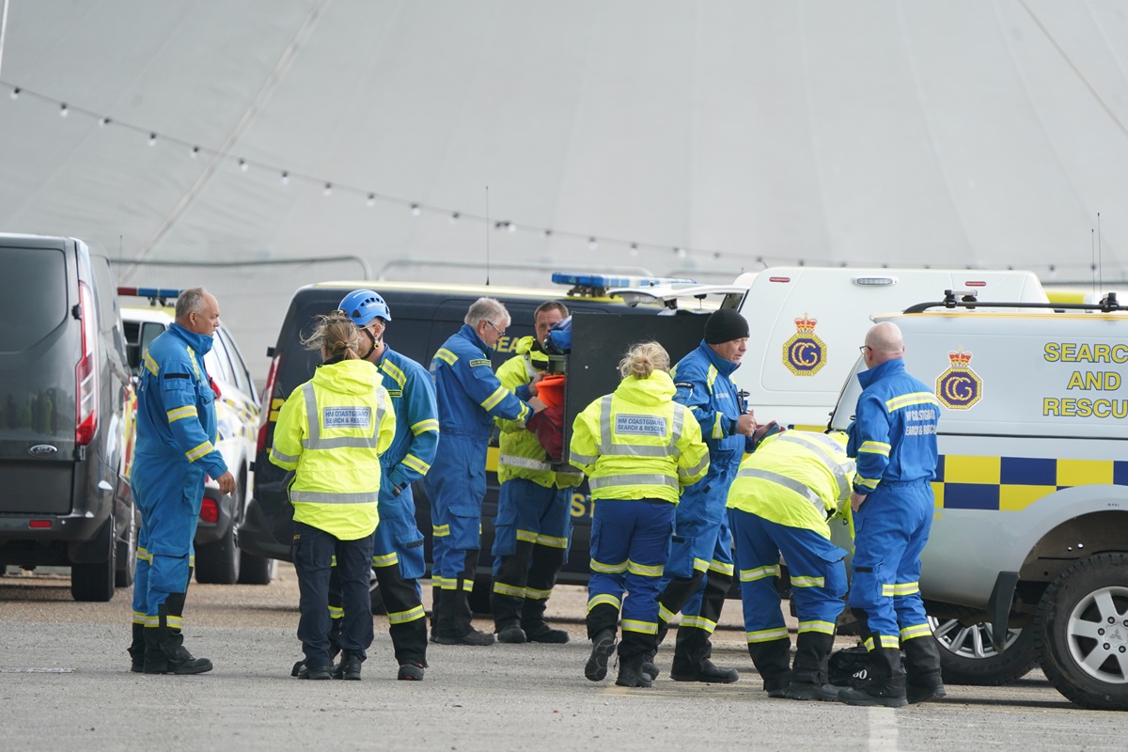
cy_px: 376
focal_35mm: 600
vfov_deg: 2.3
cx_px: 564
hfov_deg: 3.4
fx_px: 18799
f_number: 6.3
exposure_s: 1/500
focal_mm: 600
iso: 800
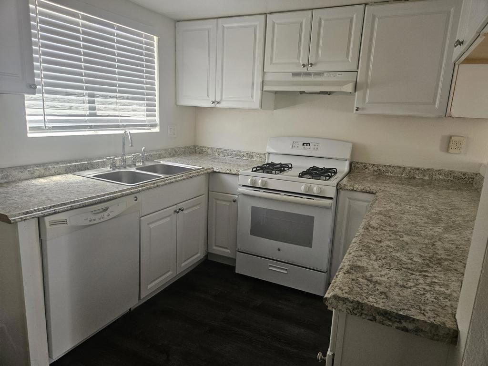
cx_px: 244
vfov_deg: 58.9
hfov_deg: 73.9
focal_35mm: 23
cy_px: 183
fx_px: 324
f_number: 1.8
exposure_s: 1/120
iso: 250
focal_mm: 5.4
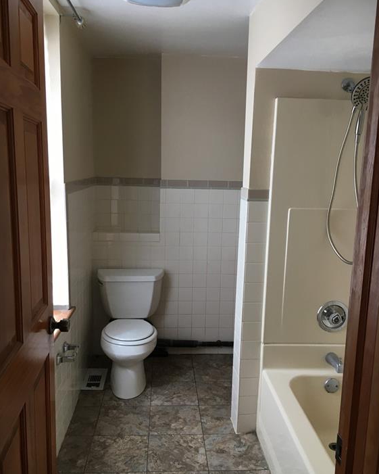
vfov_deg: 57.2
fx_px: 435
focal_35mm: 31
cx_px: 191
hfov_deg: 47.1
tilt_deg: -7.9
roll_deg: -2.1
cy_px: 243
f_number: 2.2
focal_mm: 4.15
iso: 32
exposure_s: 1/30
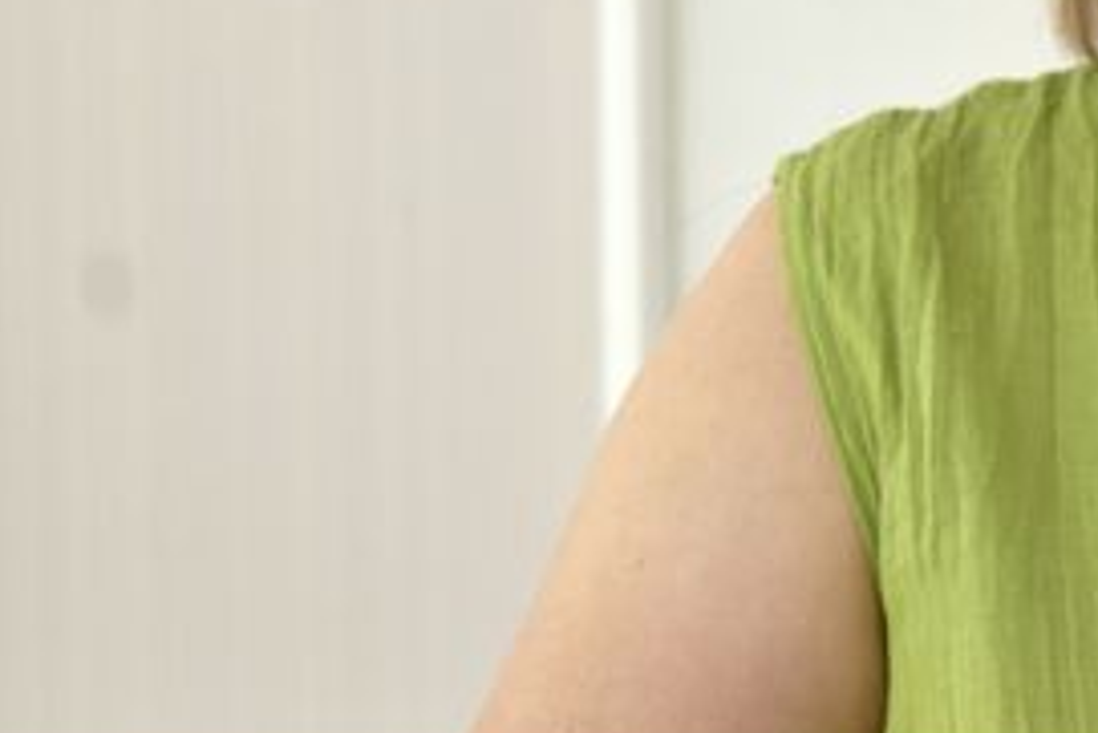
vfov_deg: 6.0
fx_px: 6969
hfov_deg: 8.8
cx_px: 1515
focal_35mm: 228
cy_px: -144
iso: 400
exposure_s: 1/125
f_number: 5.6
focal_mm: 55
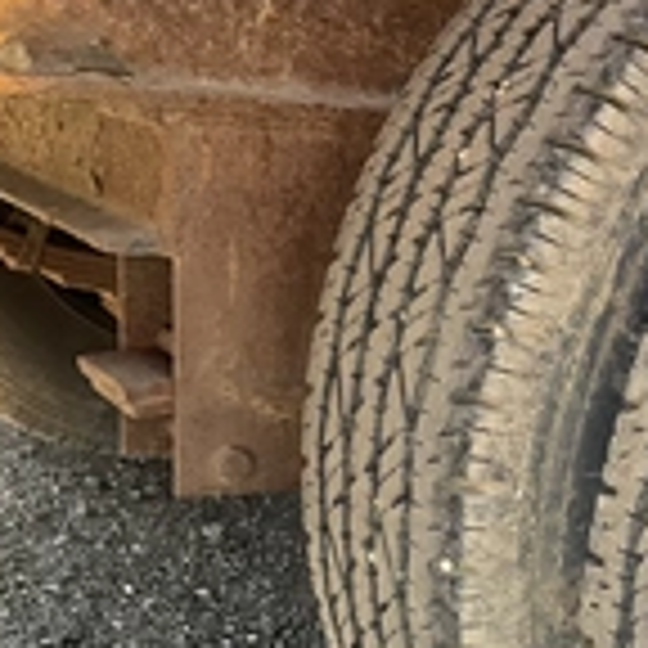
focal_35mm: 71
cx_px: 760
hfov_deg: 22.5
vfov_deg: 23.4
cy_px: 626
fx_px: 1504
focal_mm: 3
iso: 40
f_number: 1.8
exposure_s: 1/122
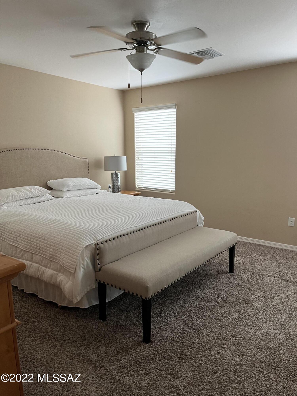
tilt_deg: -10.5
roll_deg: +0.2
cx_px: 148
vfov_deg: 67.3
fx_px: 297
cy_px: 198
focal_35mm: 26
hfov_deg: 53.1
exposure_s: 1/72
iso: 125
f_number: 1.6
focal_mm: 5.1
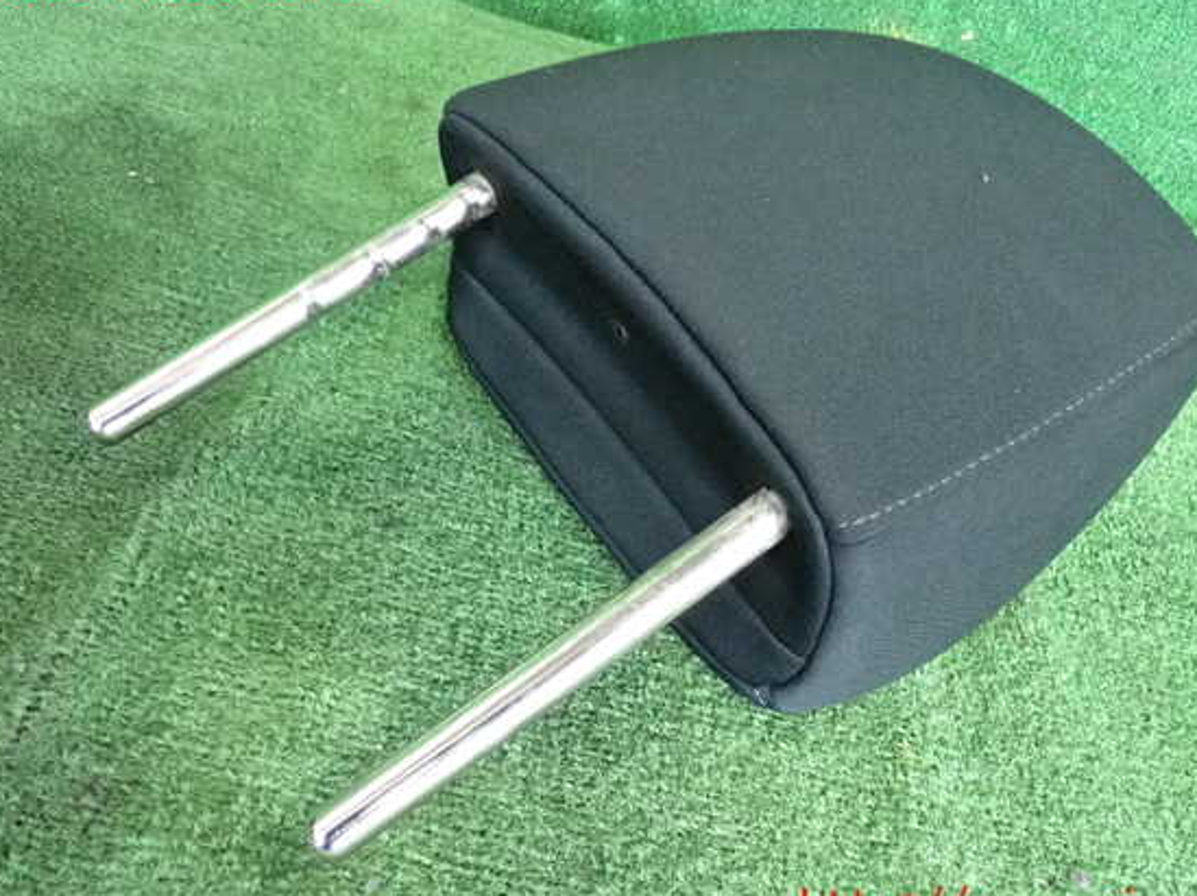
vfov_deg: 40.7
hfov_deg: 52.6
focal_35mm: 35
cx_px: 639
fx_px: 1209
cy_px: 447
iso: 2000
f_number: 2.4
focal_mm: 5.79
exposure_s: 1/125
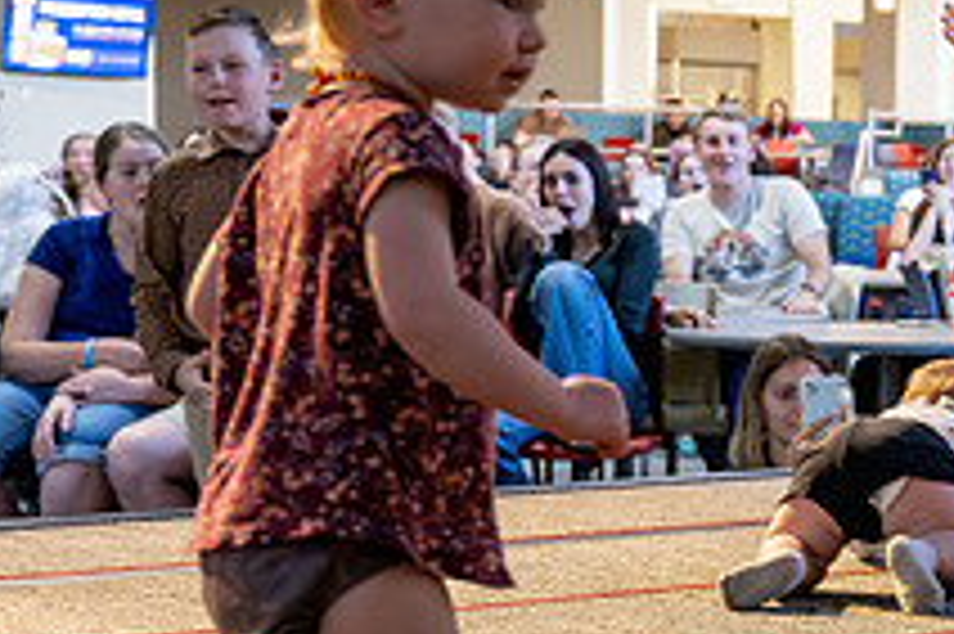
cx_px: 1220
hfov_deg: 16.5
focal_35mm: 118
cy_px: 478
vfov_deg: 11.6
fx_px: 3124
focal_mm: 40
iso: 3200
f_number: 4
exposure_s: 1/320
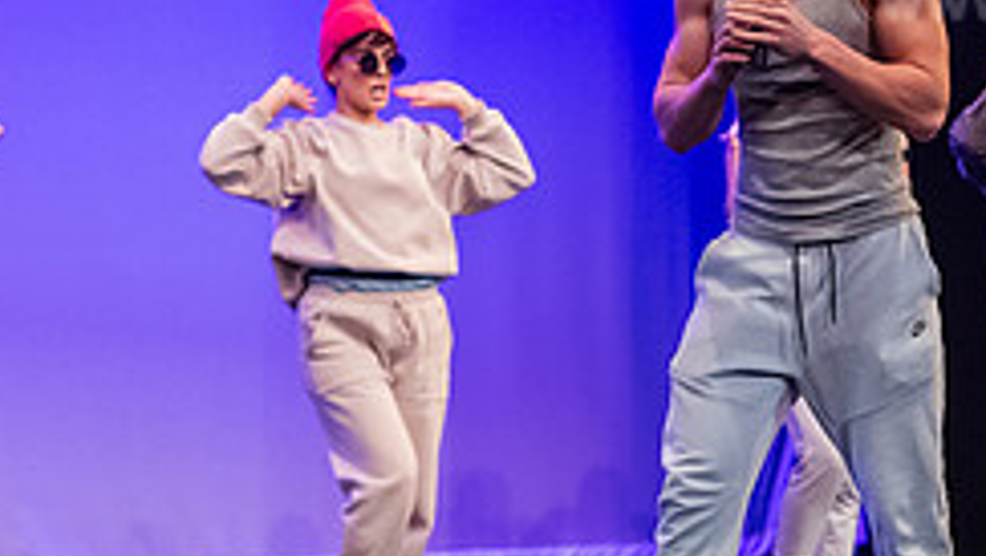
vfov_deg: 6.2
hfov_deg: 11.0
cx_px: 694
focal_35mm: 195
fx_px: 5101
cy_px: 87
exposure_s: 1/320
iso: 4000
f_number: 3.2
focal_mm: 78
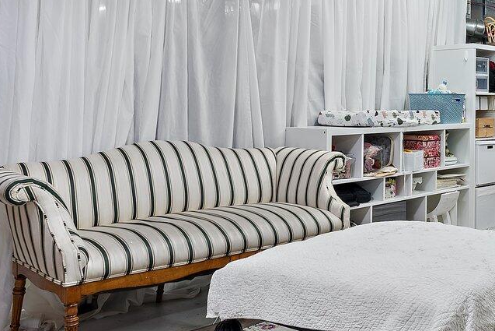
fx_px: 619
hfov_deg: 40.2
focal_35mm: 45
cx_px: 450
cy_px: 91
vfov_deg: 29.5
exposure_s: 1/3
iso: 200
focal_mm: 14
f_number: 9
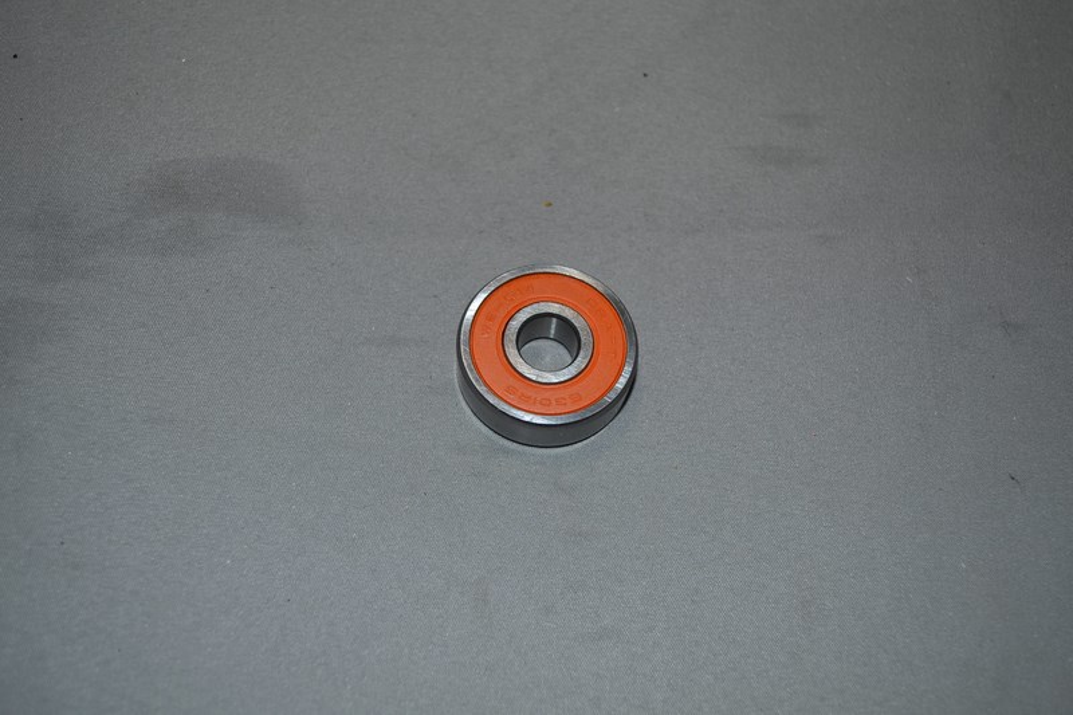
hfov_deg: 53.1
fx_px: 1073
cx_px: 536
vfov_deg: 36.9
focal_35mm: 36
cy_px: 358
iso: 140
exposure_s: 1/60
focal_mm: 24
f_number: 4
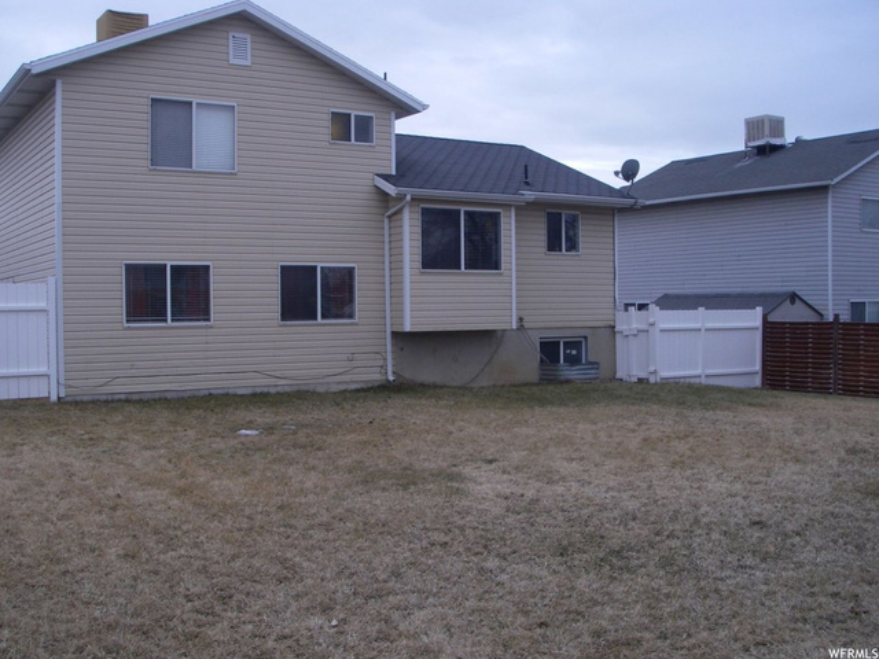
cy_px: 330
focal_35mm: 38
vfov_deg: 37.7
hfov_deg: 49.0
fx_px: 965
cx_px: 440
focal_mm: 6.3
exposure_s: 1/125
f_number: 6.6
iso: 80
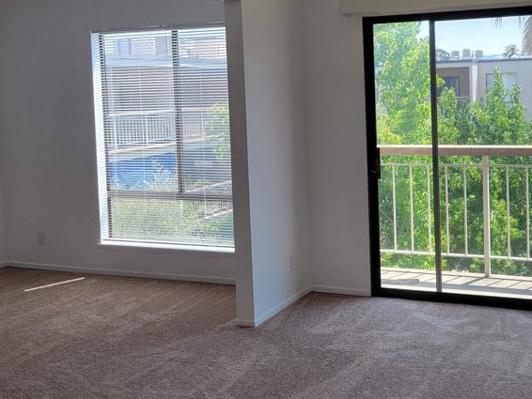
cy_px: 127
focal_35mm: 47
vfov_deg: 30.6
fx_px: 723
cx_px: 393
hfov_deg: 39.4
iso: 40
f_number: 1.8
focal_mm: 5.4
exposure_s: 1/368
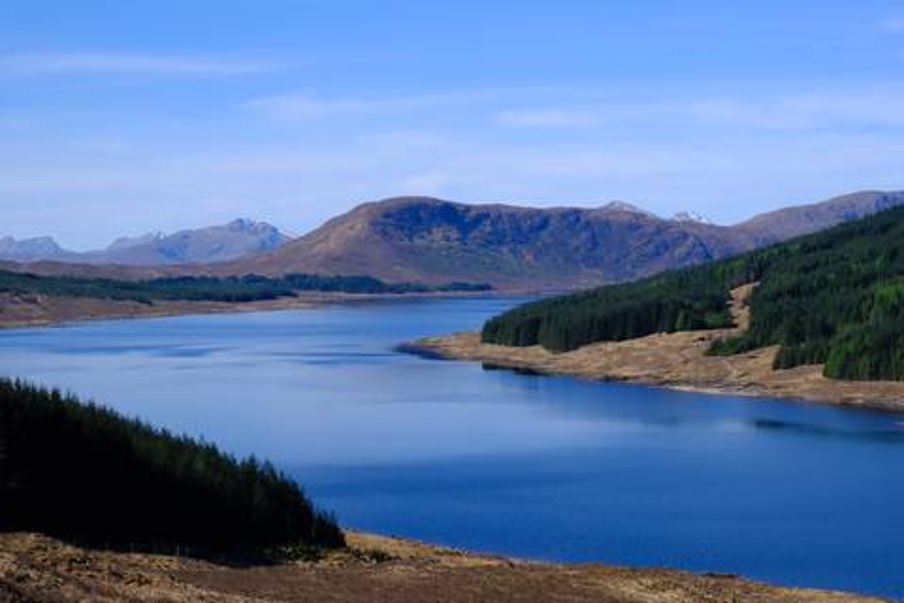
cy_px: 302
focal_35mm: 75
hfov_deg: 27.0
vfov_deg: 18.2
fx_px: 1883
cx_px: 452
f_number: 4.8
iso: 200
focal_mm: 50
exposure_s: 1/1400
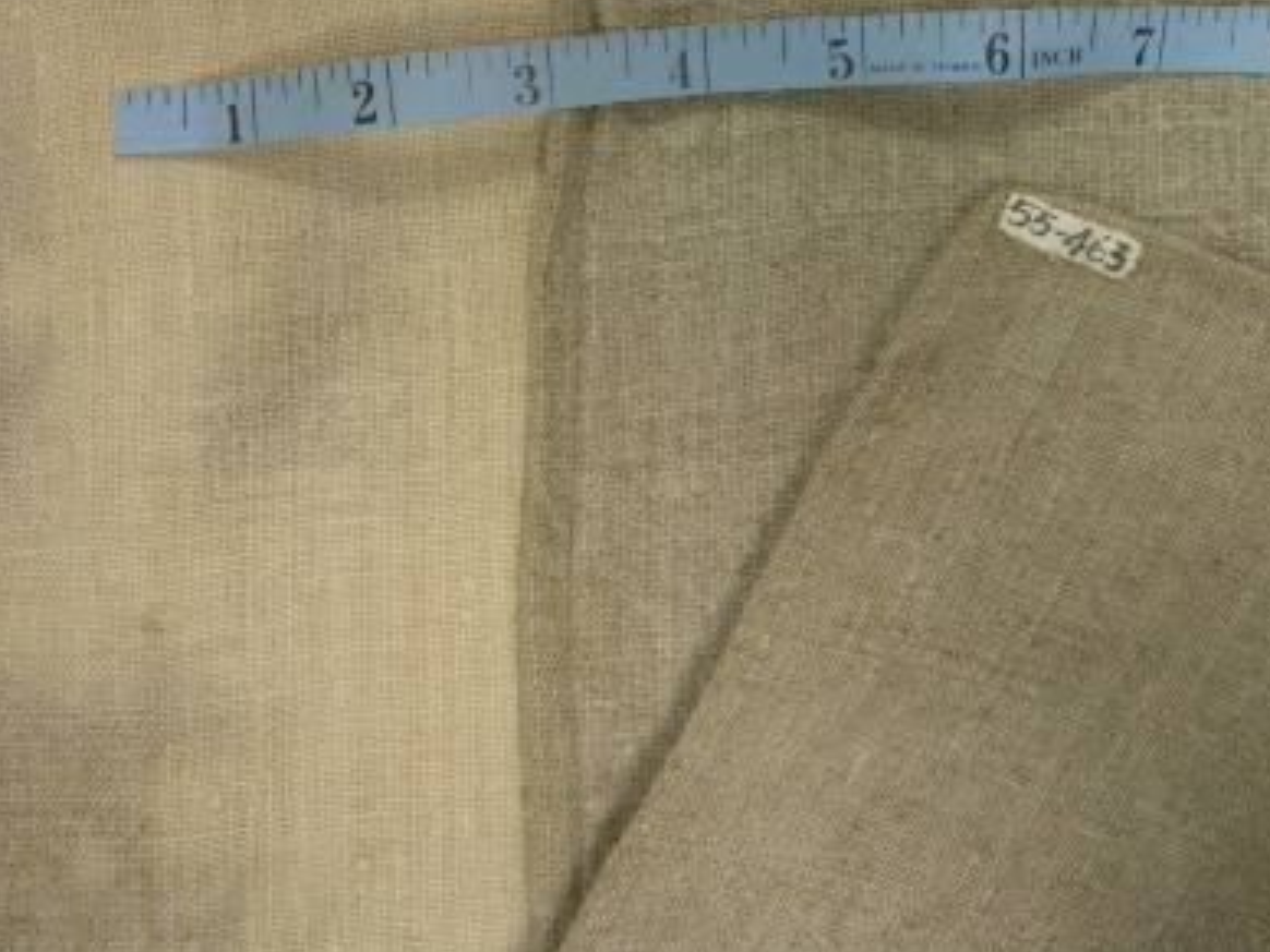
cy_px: 352
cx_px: 697
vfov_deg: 29.5
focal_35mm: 49
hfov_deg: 38.9
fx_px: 1798
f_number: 2.8
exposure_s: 1/12
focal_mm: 7.8
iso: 50
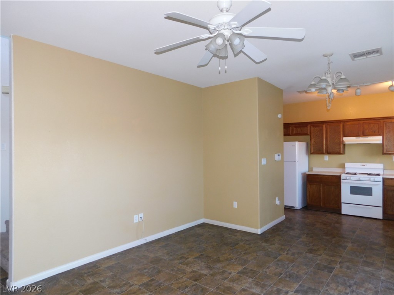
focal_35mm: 23
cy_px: 148
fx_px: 262
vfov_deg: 58.9
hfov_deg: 73.9
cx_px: 197
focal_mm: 4
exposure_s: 1/30
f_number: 3
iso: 200
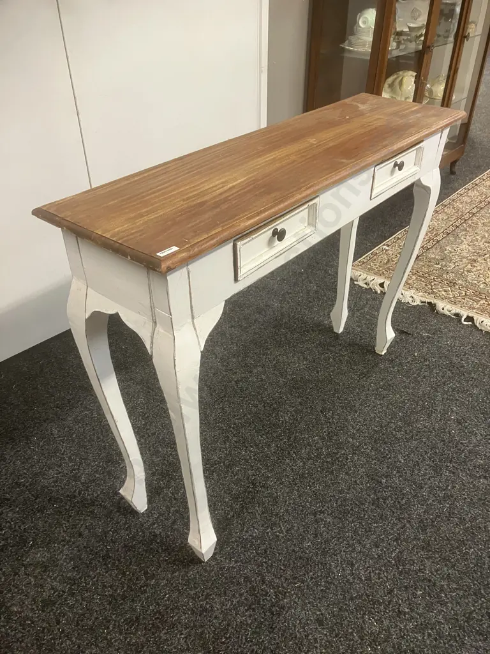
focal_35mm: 28
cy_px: 327
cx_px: 245
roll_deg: -0.6
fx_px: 528
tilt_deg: -34.7
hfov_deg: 49.7
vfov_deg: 63.4
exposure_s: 1/50
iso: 250
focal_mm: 3.99
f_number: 1.8
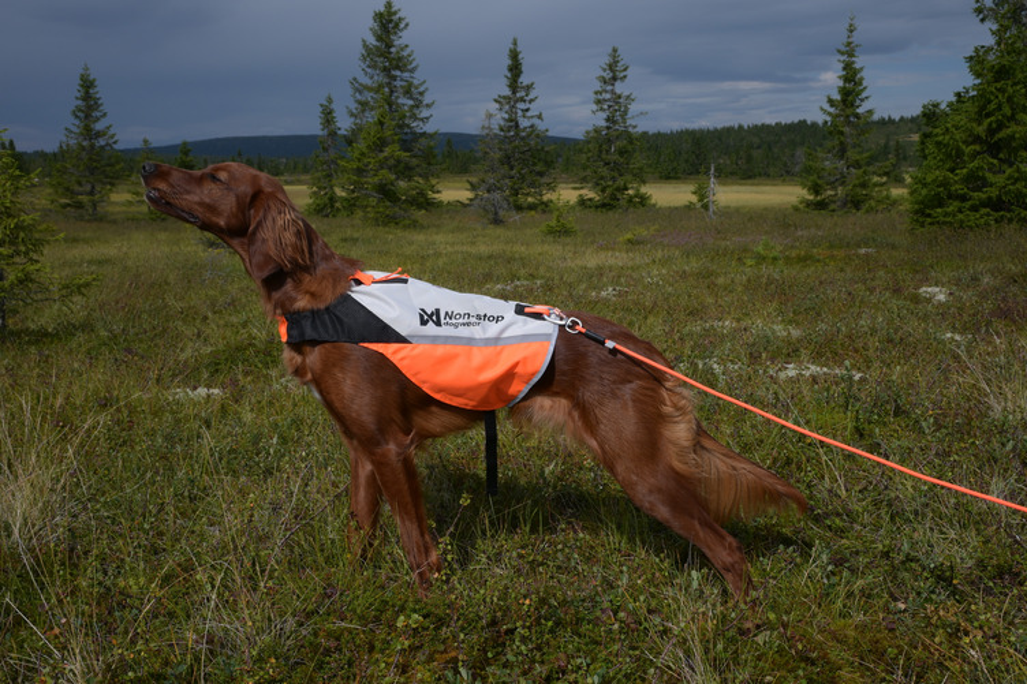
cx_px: 514
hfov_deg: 49.6
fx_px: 1112
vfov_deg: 34.2
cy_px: 342
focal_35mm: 39
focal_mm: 26
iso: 100
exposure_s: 1/640
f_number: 9
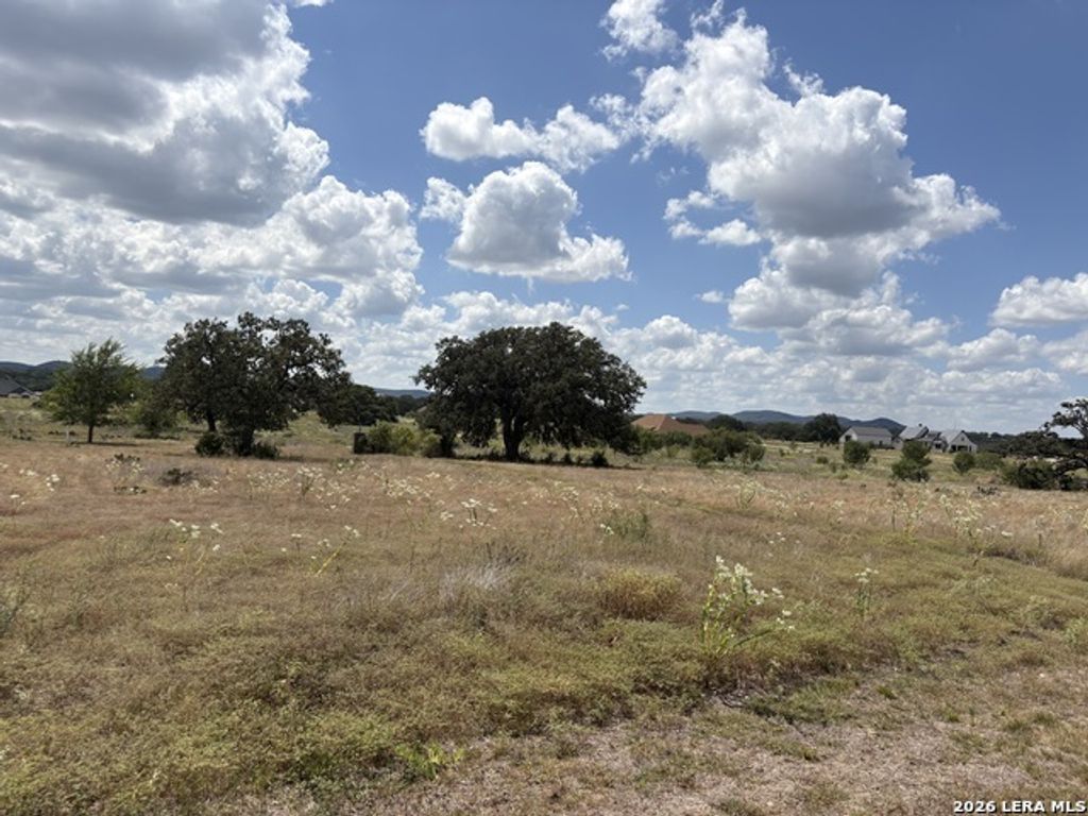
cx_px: 544
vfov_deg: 53.1
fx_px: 817
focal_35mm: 26
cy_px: 408
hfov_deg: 67.3
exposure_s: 1/7813
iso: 50
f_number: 1.6
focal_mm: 5.96
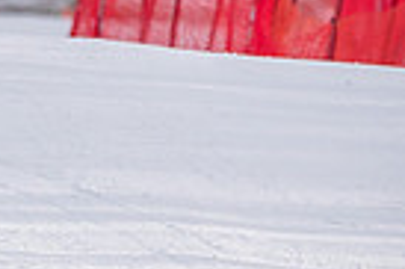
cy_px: 86
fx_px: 28496
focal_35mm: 2536
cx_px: -443
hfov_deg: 0.8
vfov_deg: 0.5
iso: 800
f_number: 6.3
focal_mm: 600
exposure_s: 1/2500
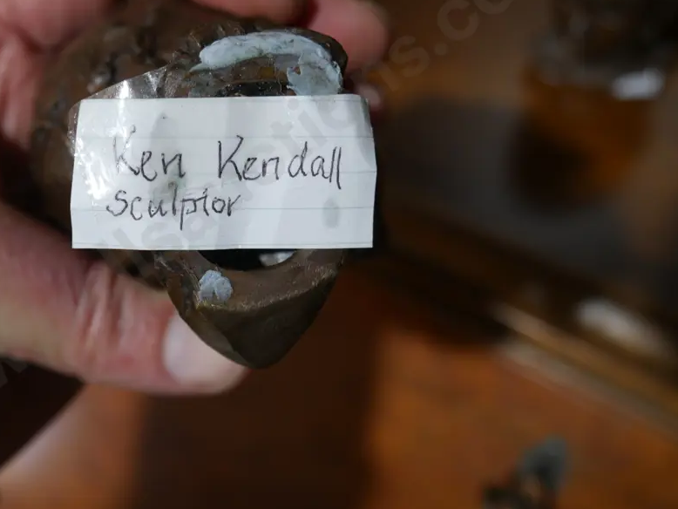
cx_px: 234
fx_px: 980
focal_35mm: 50
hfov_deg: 37.8
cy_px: 186
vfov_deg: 29.0
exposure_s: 1/60
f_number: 4.1
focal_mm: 19
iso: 250
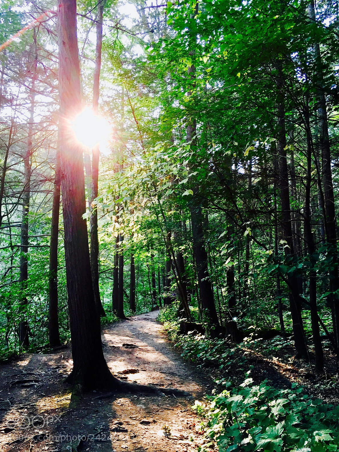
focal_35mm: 30
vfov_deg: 60.0
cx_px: 164
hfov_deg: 46.8
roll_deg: -3.0
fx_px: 392
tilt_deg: +9.5
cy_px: 227
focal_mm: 4.15
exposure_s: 1/30
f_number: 2.2
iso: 32
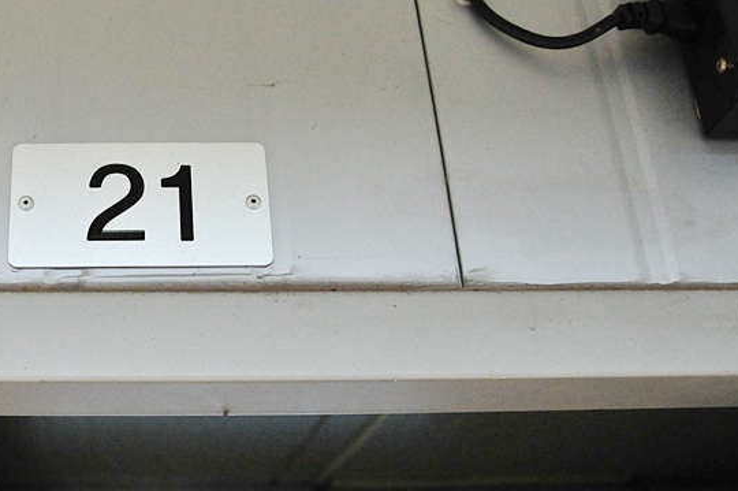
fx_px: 1024
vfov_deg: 26.9
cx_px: 128
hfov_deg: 37.9
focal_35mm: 50
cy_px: 234
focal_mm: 18
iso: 1600
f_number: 3.5
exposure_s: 1/6400
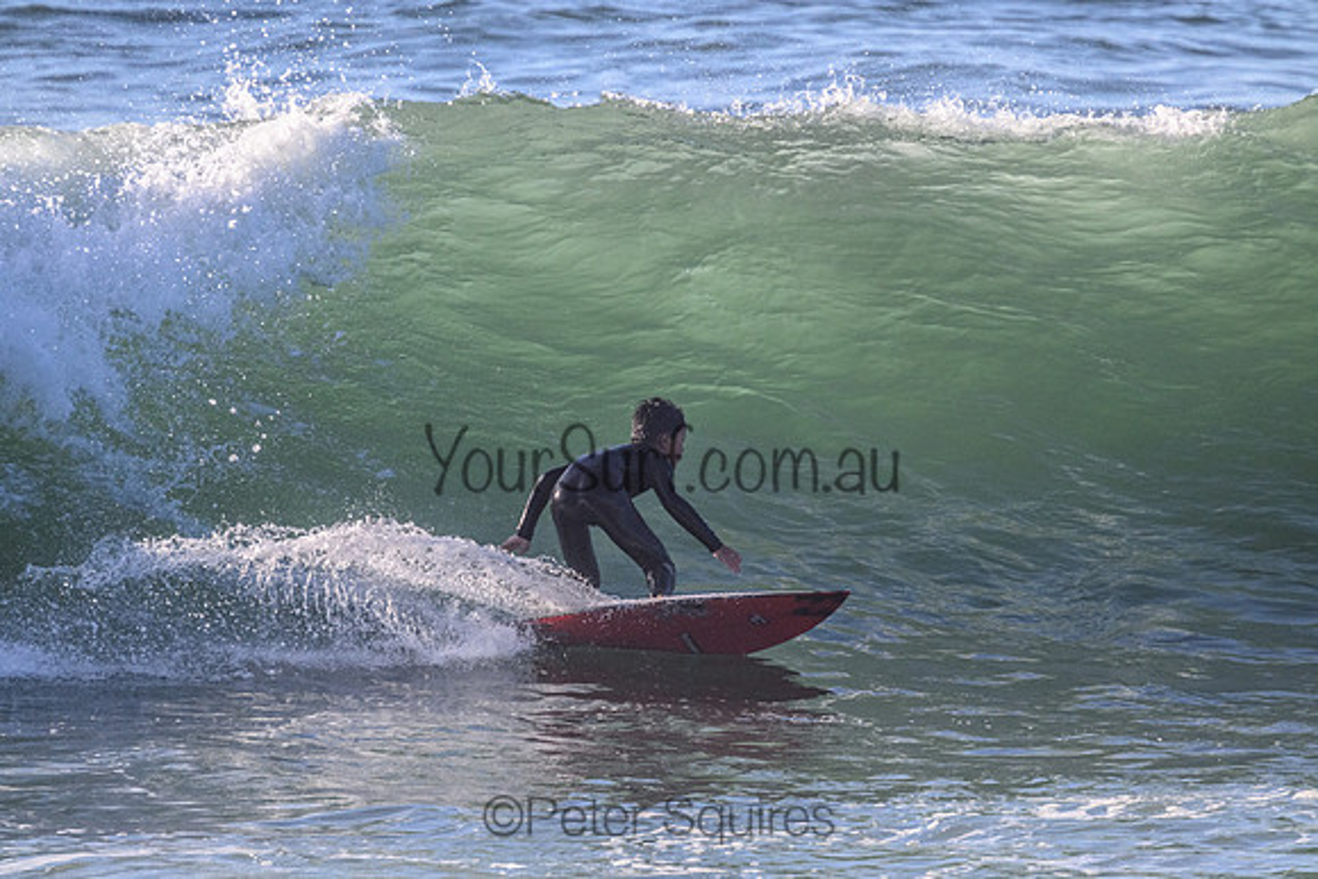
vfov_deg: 1.9
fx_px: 26365
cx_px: 659
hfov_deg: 2.9
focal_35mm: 720
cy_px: 440
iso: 2500
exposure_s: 1/2000
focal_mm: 720
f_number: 11
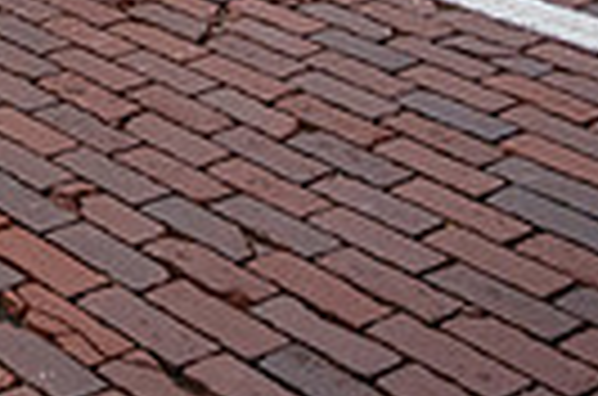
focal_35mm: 105
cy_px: -457
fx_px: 1740
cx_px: -409
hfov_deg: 16.8
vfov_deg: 11.4
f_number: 4
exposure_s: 1/1600
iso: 640
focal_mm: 24
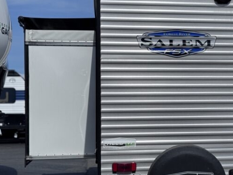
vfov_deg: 19.9
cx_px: 177
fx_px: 498
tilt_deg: +1.1
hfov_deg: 26.0
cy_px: 95
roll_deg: +1.0
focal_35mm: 74
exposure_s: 1/9009
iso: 64
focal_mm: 6.76
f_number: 1.78
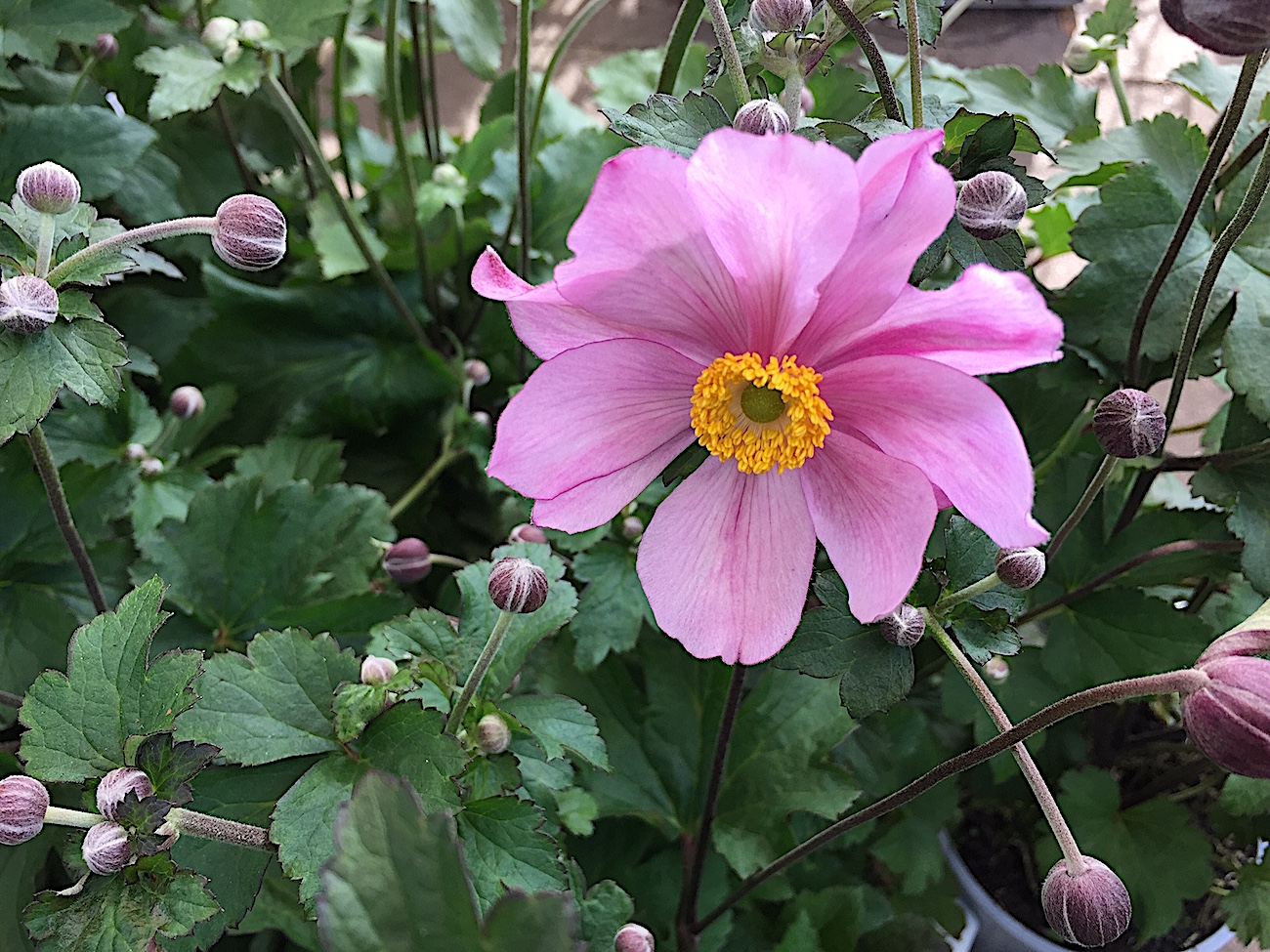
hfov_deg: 61.7
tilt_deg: -57.6
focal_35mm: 29
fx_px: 1064
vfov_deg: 48.2
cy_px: 476
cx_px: 635
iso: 32
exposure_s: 1/100
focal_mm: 4.15
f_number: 2.2
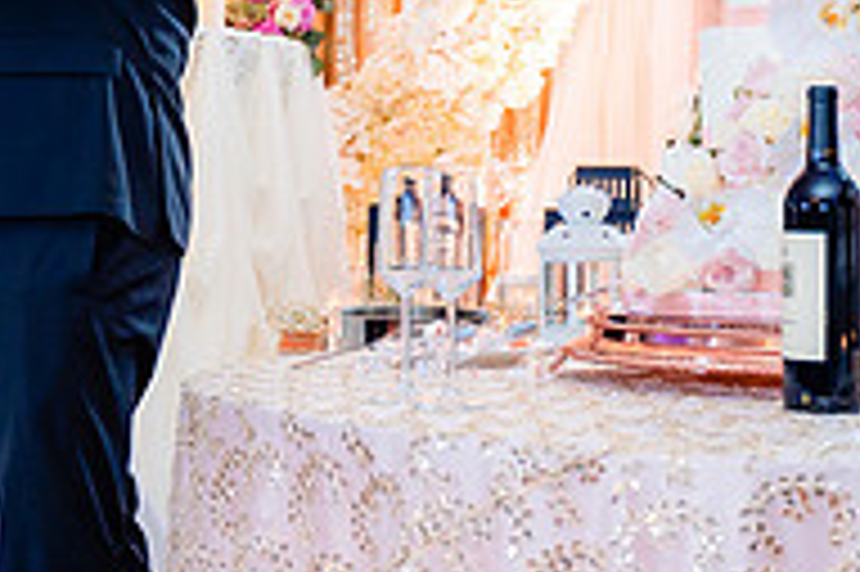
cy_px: 30
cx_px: 41
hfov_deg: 19.2
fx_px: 2482
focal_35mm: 104
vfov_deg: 13.0
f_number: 3.5
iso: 800
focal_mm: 30
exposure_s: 1/160
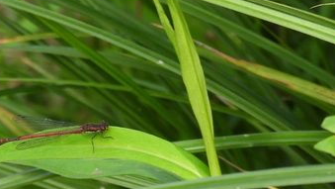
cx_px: 80
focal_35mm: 380
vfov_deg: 3.2
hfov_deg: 5.7
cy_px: 159
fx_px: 3377
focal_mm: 33
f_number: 4.5
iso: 100
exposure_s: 1/125
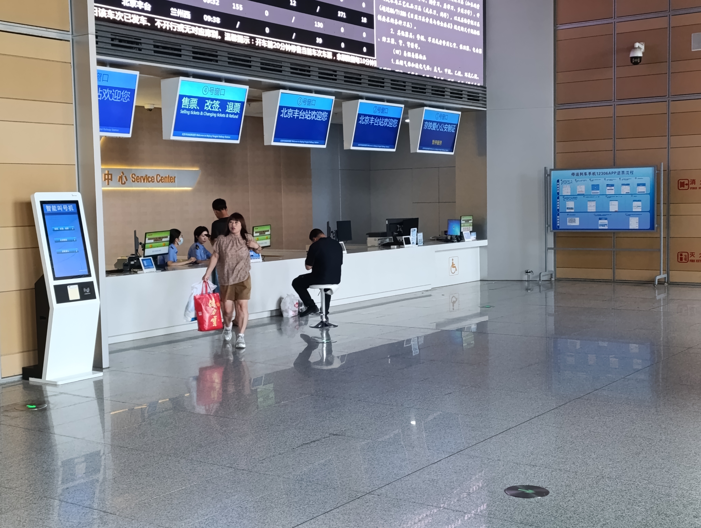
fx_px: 933
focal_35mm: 46
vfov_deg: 31.6
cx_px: 350
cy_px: 264
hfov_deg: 41.2
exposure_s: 1/50
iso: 800
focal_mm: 6.14
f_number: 1.6
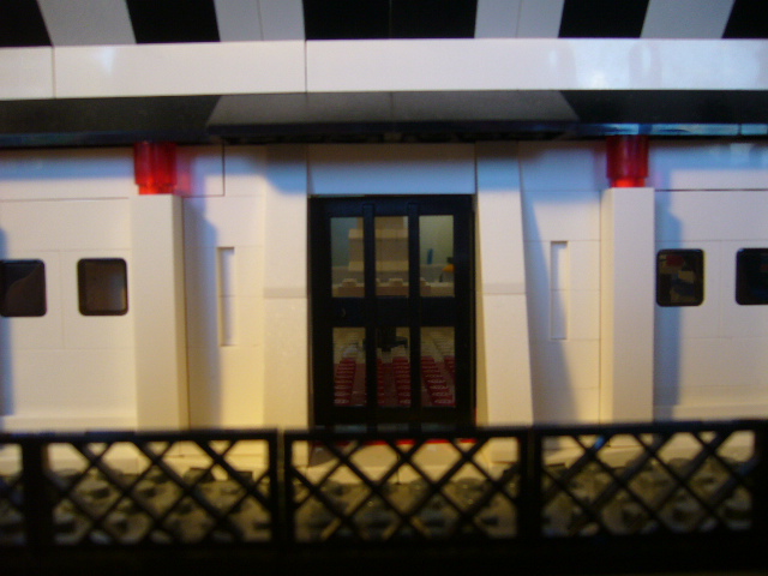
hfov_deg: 52.6
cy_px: 288
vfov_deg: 40.7
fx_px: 777
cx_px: 384
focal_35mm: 35
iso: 100
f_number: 2.8
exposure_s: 1/40
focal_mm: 5.8
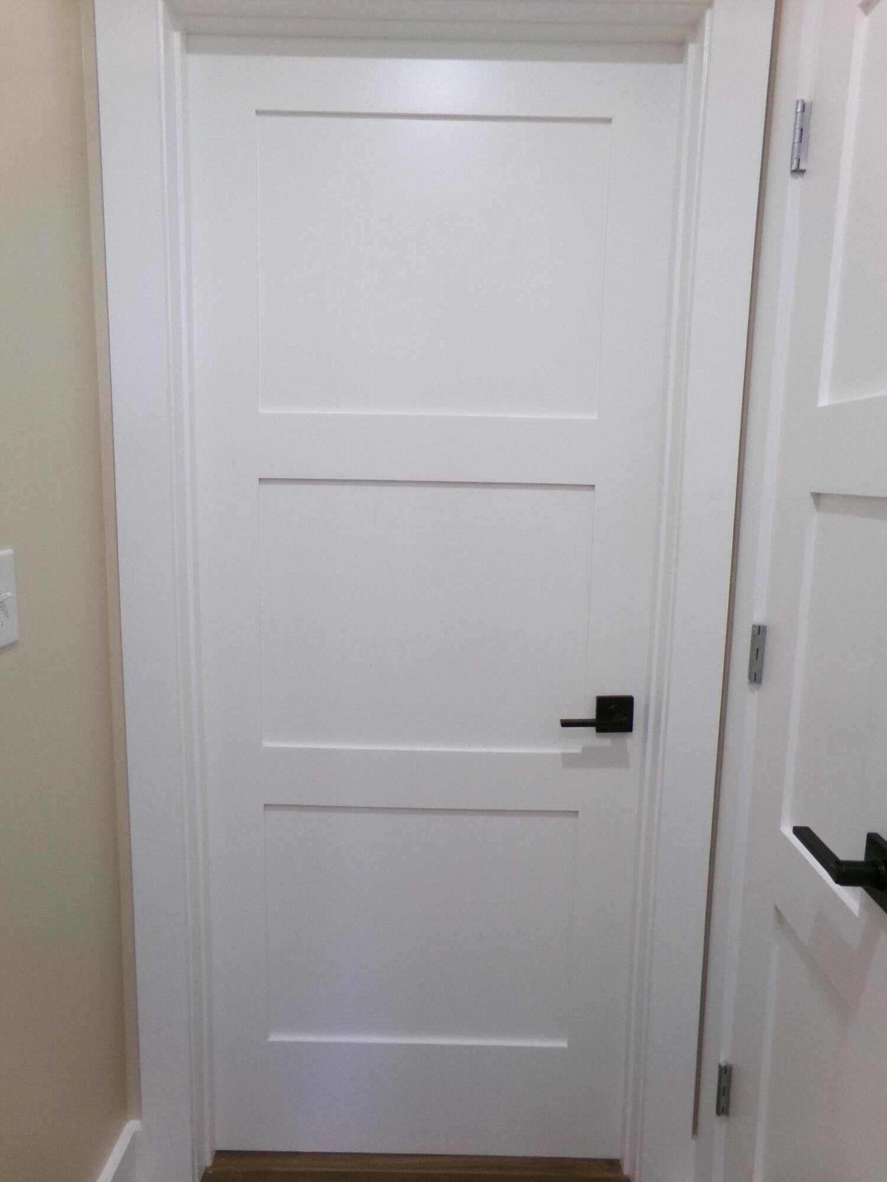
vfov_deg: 71.6
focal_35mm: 24
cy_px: 591
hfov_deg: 56.8
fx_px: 820
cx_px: 444
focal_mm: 4.3
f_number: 3.7
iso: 202
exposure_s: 1/17
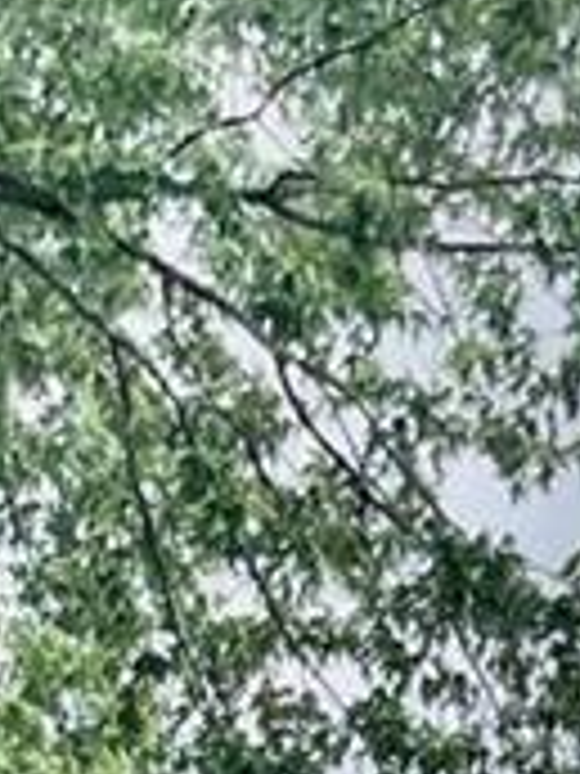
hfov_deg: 8.2
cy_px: 2484
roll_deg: -0.9
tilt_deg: -1.2
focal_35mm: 181
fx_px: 4044
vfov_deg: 8.6
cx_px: 436
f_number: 1.6
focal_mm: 5.1
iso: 32
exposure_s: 1/1087
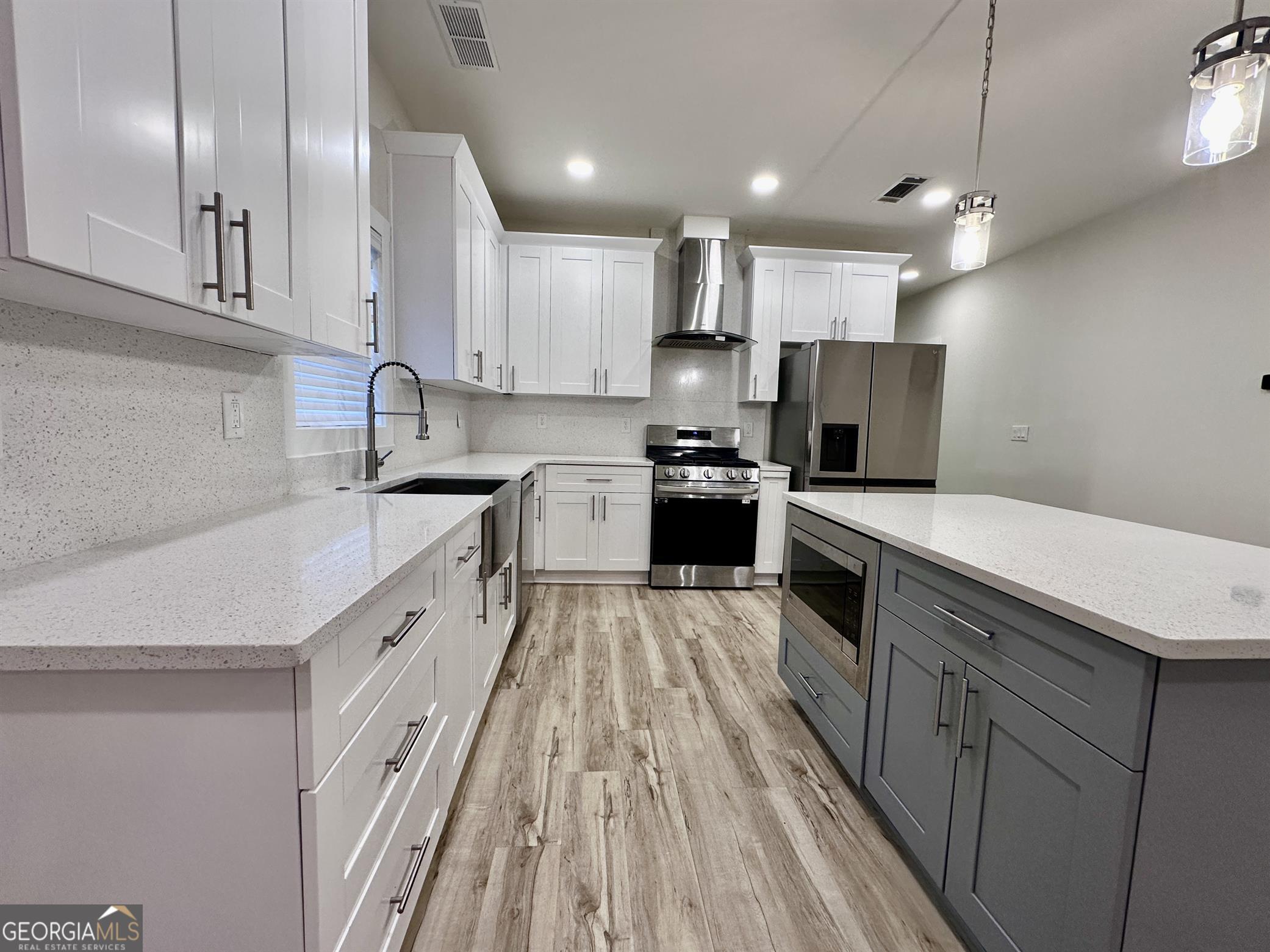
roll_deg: +0.7
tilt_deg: -5.6
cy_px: 476
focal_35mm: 14
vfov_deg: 85.7
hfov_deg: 102.1
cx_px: 635
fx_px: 514
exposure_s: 1/120
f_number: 2.2
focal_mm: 2.22
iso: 160
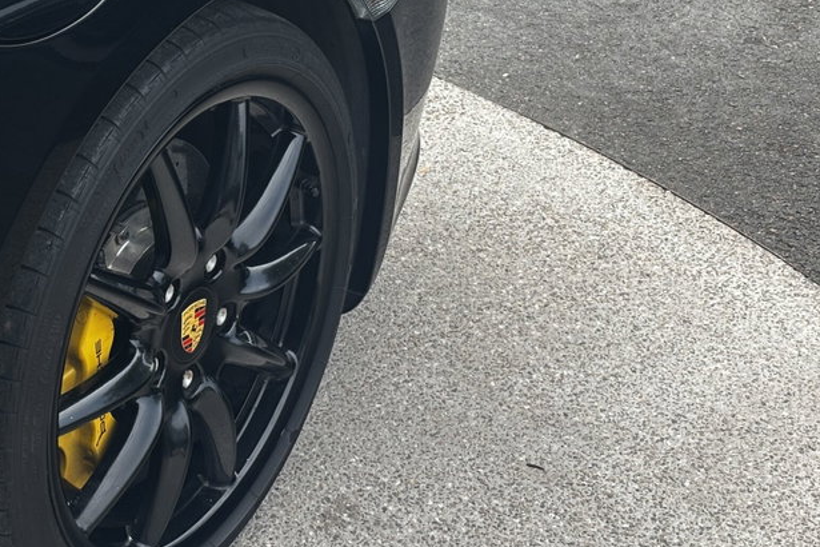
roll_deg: +0.6
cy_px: 231
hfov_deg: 22.4
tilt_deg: -30.3
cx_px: 183
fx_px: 2050
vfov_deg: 15.2
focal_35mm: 90
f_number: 1.6
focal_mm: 5.96
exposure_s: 1/196
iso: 32
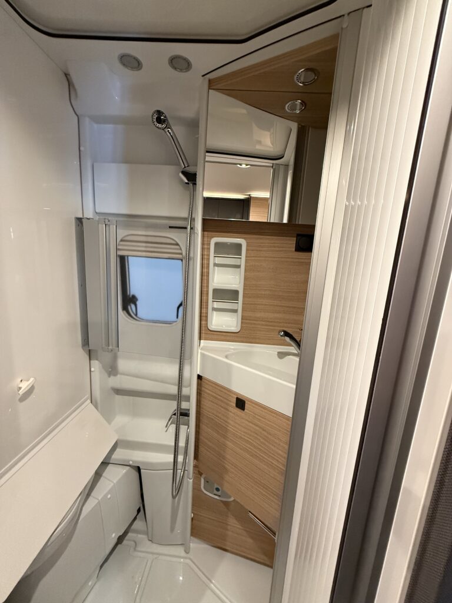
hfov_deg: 85.7
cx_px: 226
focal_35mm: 14
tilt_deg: -8.2
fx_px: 244
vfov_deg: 102.1
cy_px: 302
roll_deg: -2.7
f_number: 2.2
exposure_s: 1/60
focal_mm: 2.22
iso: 640
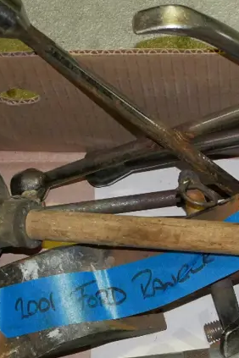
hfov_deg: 10.0
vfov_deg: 15.0
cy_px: 291
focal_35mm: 136
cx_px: 265
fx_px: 1354
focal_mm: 27
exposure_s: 1/125
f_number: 5.6
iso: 3200
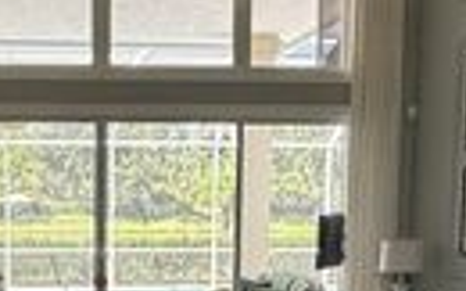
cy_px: 309
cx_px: 79
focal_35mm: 73
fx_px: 926
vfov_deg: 17.3
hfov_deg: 27.5
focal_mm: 2.22
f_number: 2.2
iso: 80
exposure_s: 1/99
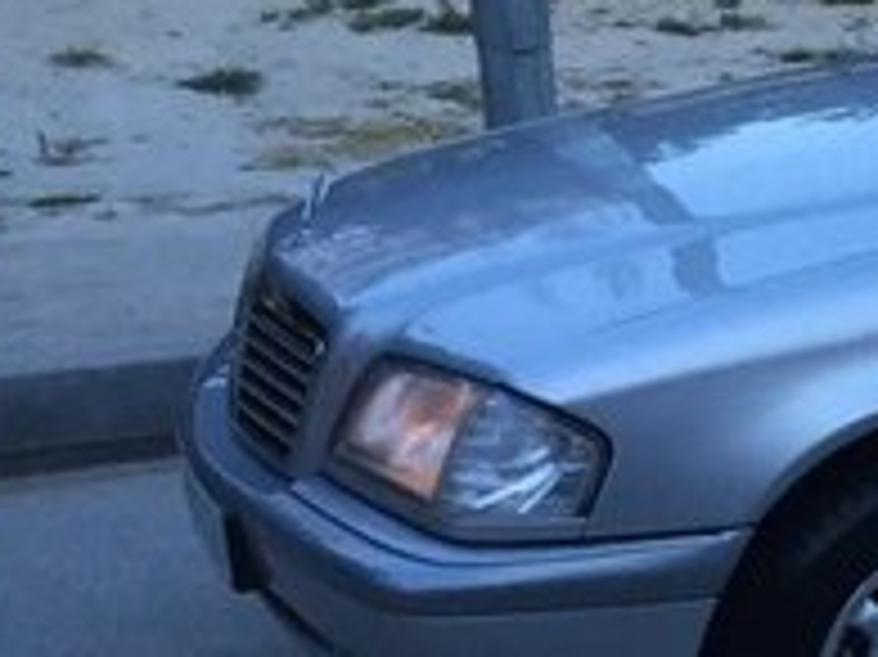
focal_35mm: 98
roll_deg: +0.5
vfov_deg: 15.0
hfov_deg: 17.4
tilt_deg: -13.3
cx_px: 1423
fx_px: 2484
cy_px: 439
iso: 100
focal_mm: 4.15
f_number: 2.2
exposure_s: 1/33
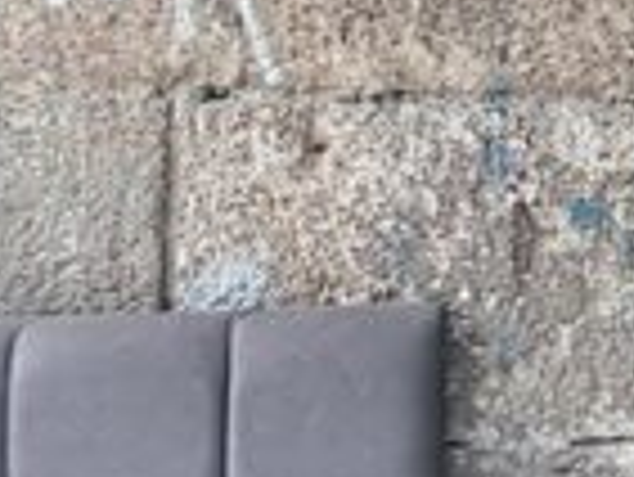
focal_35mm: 116
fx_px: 2126
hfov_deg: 15.2
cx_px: 1048
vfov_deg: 12.2
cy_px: -216
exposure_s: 1/100
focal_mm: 1.64
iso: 80
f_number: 2.2
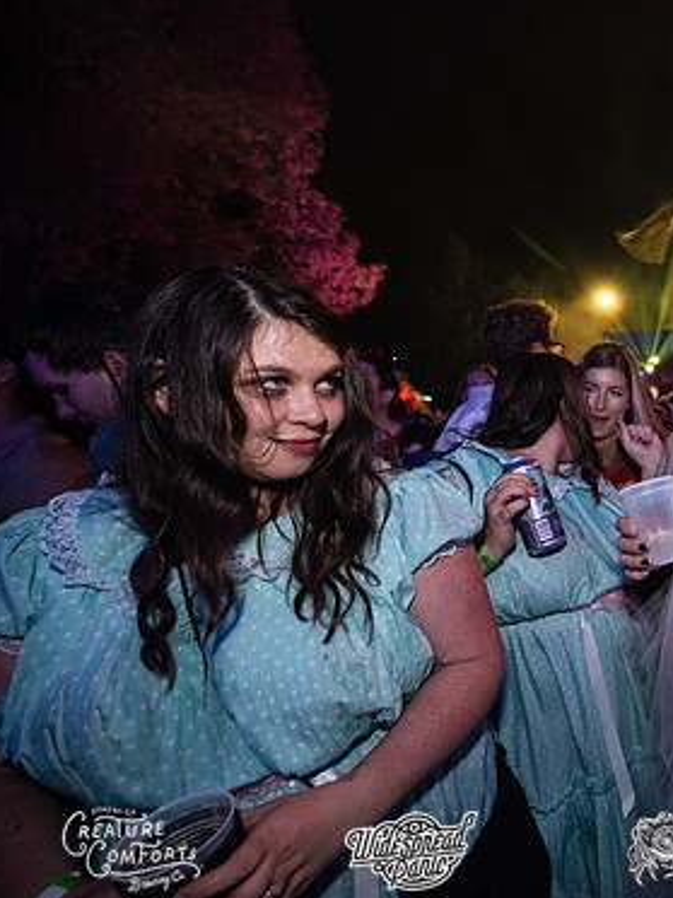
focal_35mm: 21
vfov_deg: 79.0
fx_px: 544
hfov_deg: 50.3
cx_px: 685
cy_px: 443
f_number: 3.5
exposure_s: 1/80
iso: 2000
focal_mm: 14
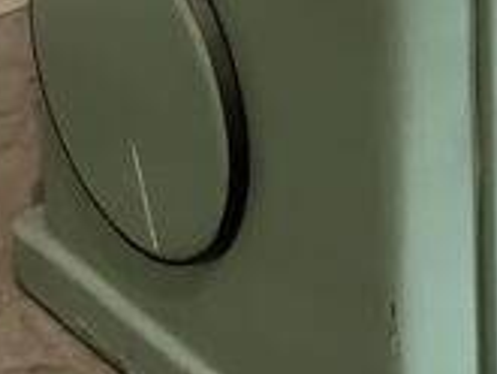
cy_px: -392
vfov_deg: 8.1
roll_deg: -1.5
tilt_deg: -19.6
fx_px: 2500
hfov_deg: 10.5
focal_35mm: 174
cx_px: 964
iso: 200
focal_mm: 3
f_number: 1.8
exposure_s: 1/50
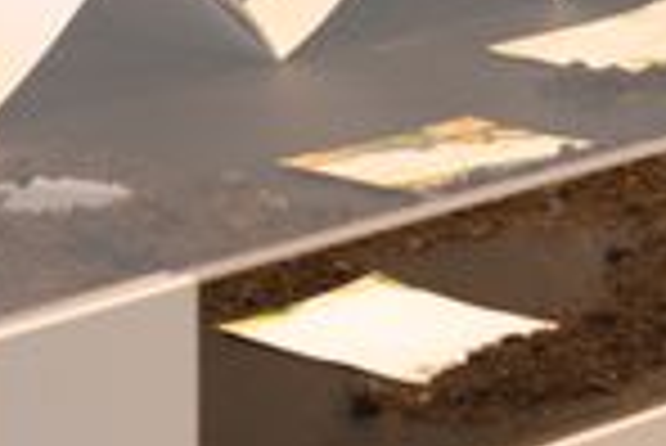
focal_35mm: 284
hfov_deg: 7.2
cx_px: 382
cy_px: -207
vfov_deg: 4.8
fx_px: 5259
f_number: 8
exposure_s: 1/30
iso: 400
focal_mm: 70
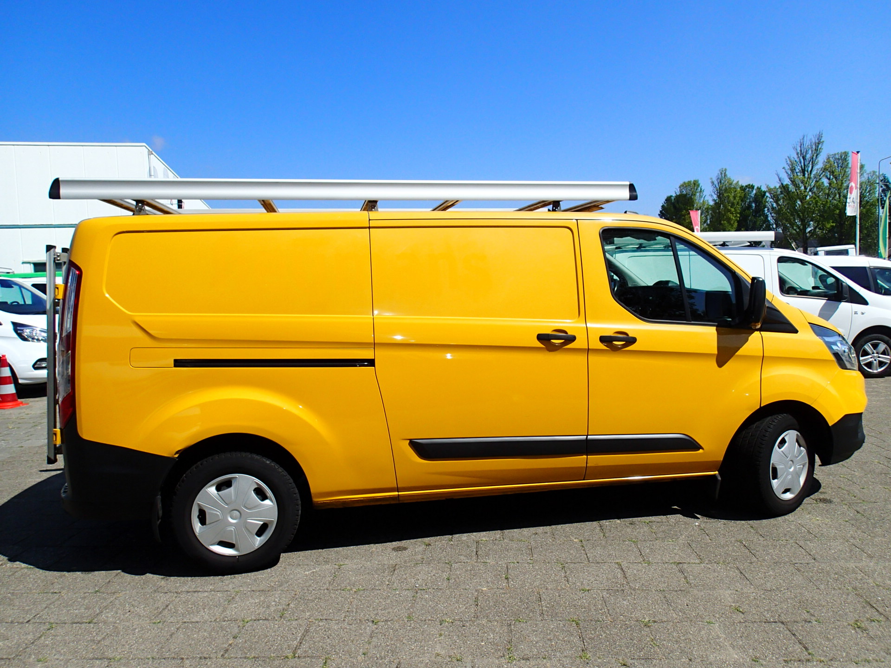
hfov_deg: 69.4
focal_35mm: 25
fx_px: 643
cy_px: 334
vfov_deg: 54.9
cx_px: 446
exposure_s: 1/320
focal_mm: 4.5
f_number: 8
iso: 100
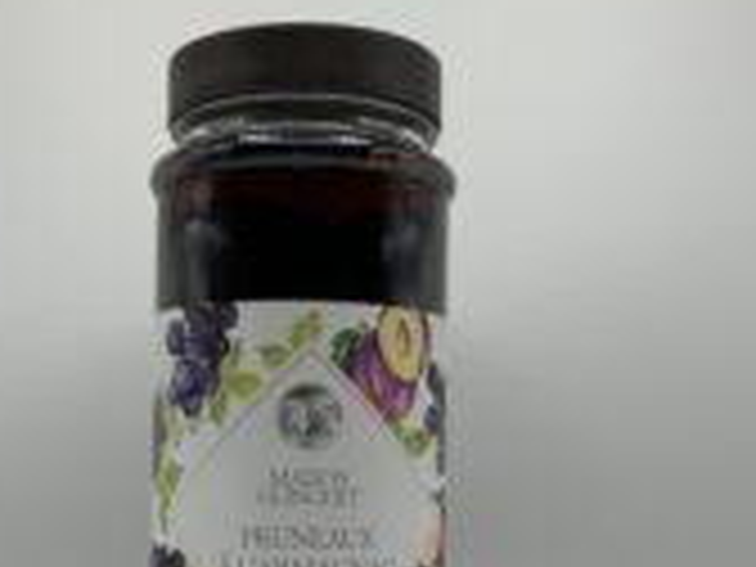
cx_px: 320
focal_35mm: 62
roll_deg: -0.7
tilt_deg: +1.6
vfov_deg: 23.2
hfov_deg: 31.1
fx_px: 1354
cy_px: 477
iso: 50
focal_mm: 5.7
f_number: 1.5
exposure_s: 1/733
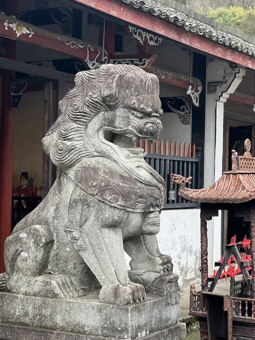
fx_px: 756
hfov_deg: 19.1
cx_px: 128
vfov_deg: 25.3
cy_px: 170
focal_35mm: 77
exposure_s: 1/121
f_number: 2.8
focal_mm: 9
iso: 125
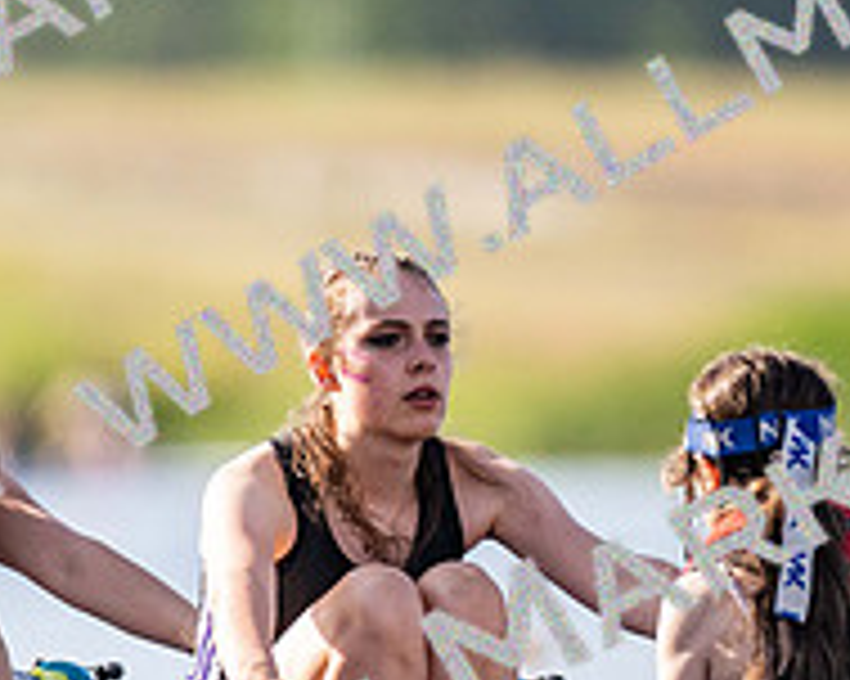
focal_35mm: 1729
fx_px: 43474
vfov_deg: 0.9
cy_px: 525
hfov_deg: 1.1
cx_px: -252
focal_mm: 600
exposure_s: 1/2500
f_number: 5.6
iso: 800
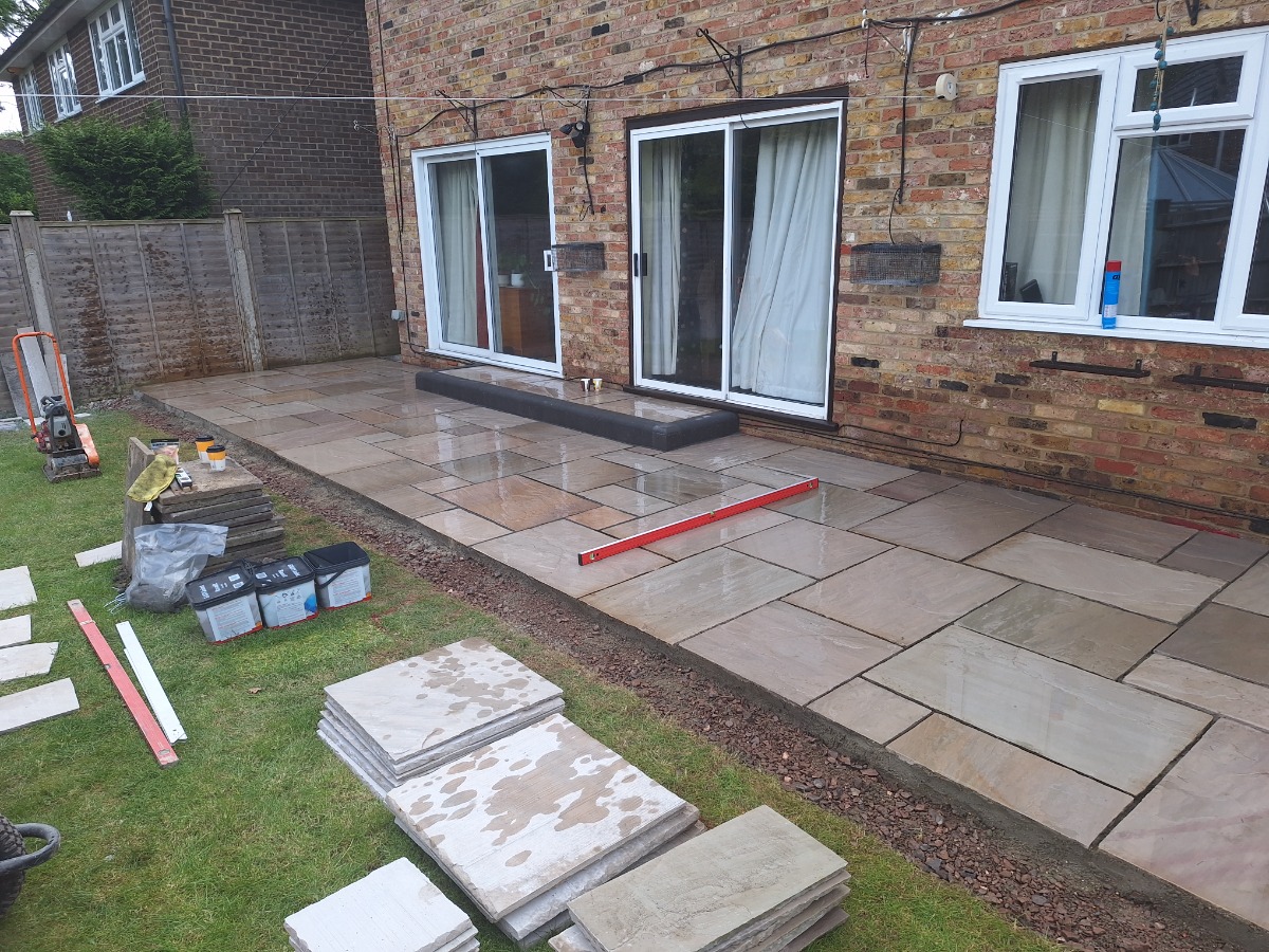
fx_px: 843
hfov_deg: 73.9
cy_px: 476
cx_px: 634
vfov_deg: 58.9
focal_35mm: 23
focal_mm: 5.54
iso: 25
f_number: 1.8
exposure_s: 1/425
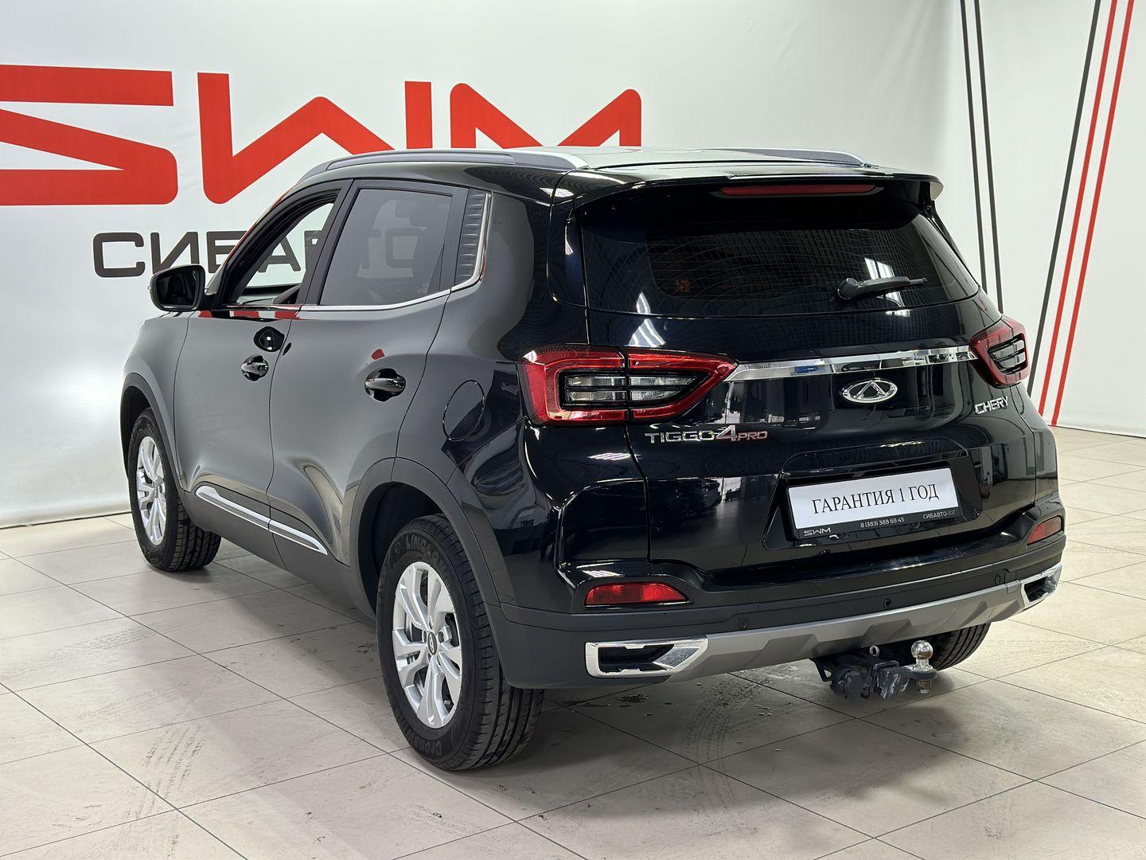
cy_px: 430
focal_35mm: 48
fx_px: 1589
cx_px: 573
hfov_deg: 39.7
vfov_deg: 30.3
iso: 100
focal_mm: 6.86
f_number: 1.78
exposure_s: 1/50
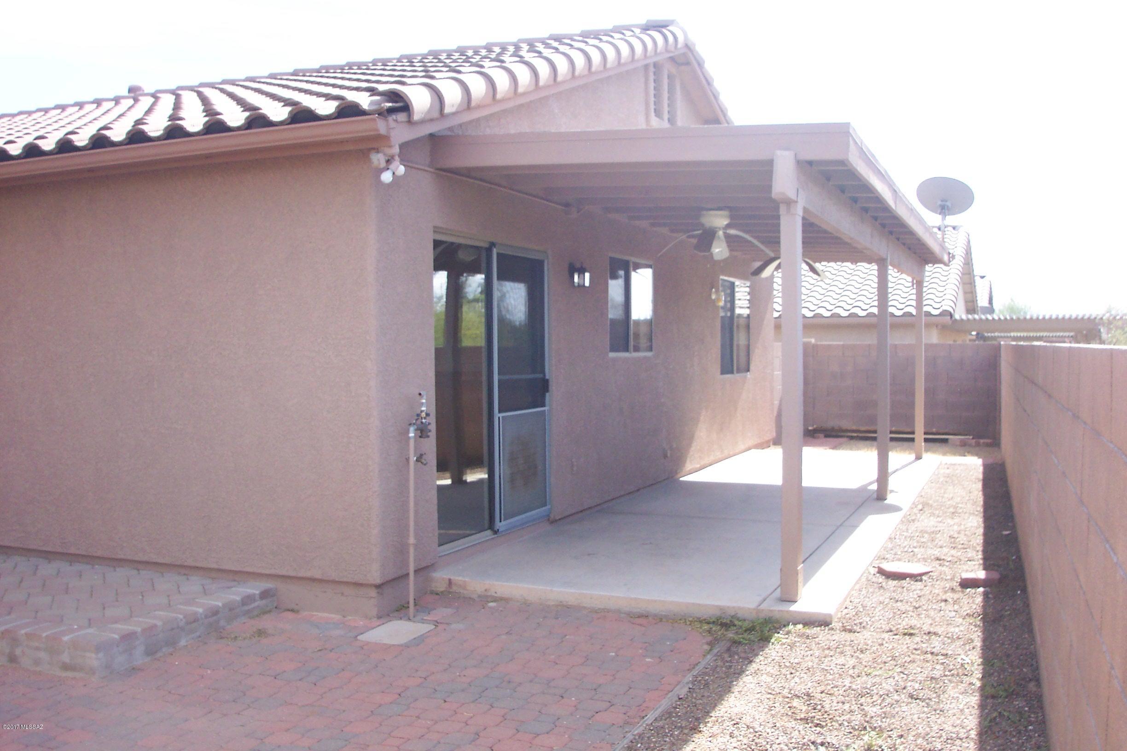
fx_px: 1096
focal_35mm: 35
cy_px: 376
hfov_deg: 54.4
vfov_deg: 37.9
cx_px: 564
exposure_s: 1/500
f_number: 2.8
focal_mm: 7.5
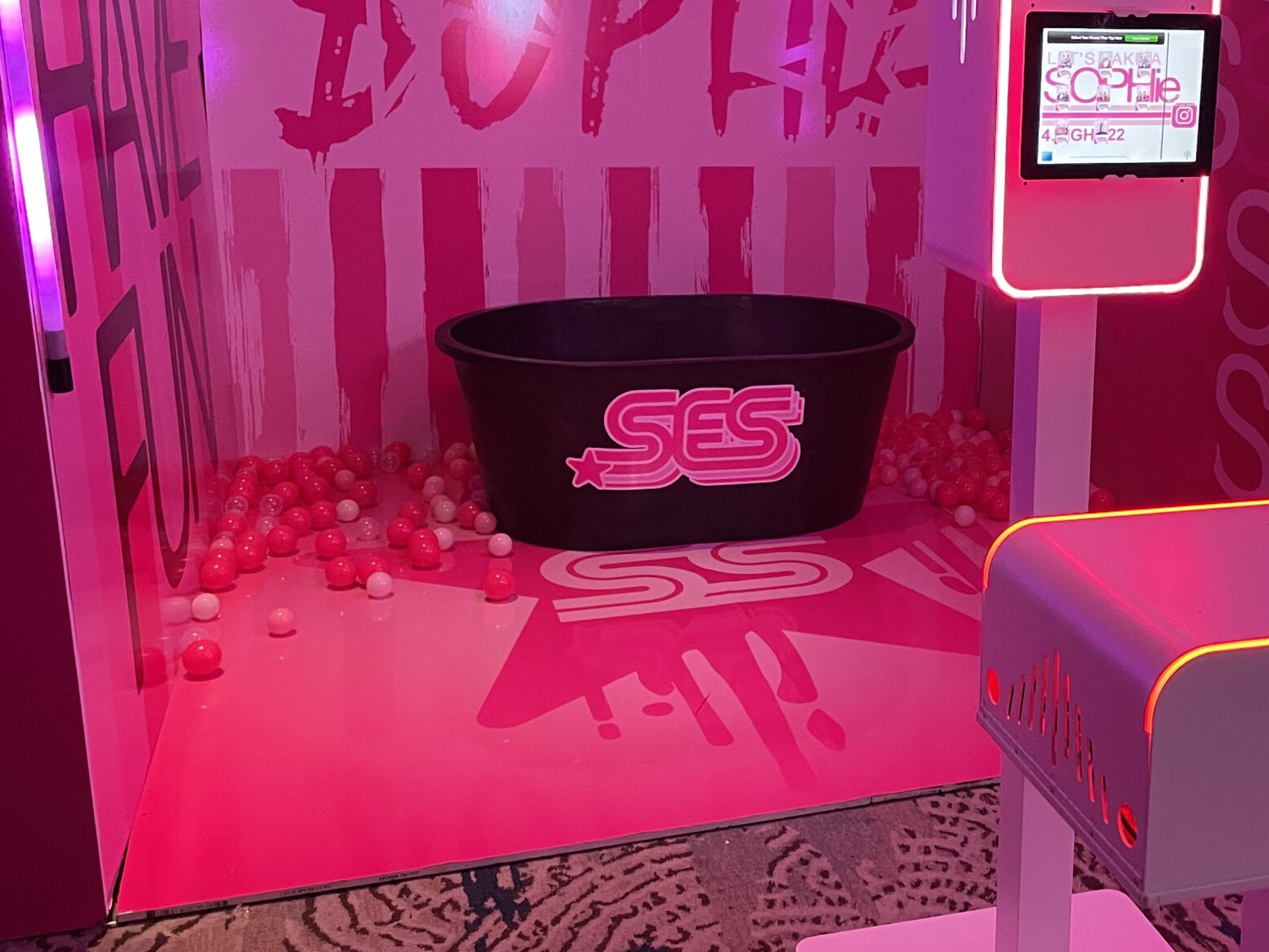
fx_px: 1576
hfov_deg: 43.0
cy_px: 341
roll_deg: -1.6
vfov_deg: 33.4
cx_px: 890
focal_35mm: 43
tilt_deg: -10.8
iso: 500
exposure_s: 1/30
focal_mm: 4.2
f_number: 1.6
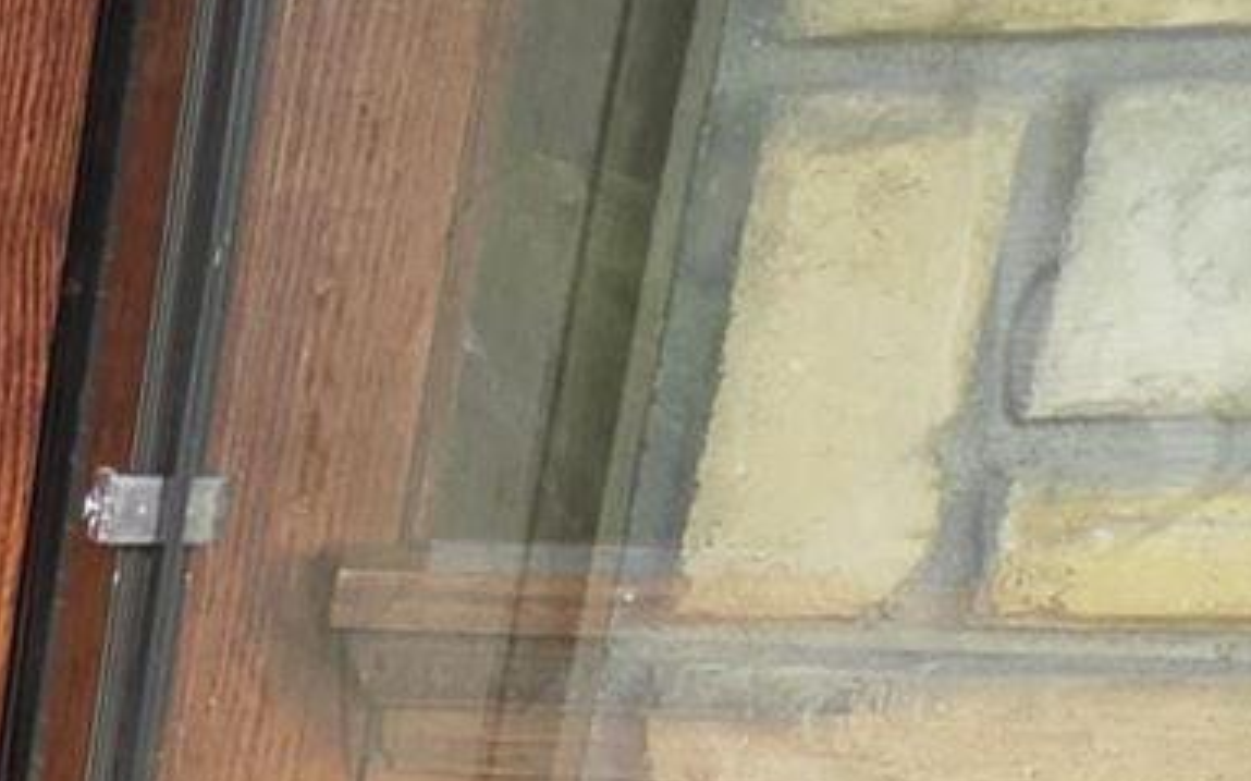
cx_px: -1552
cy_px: 1219
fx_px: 2829
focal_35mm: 83
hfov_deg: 16.0
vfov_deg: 14.5
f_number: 1.9
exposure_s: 1/359
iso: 500
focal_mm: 2.2
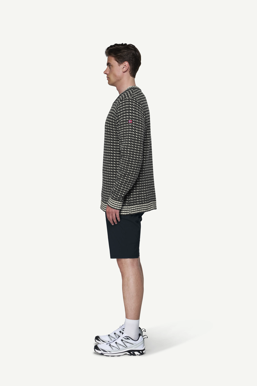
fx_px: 750
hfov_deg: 19.5
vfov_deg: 28.8
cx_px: 128
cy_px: 193
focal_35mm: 70
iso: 100
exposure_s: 1/50
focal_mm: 70
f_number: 6.3
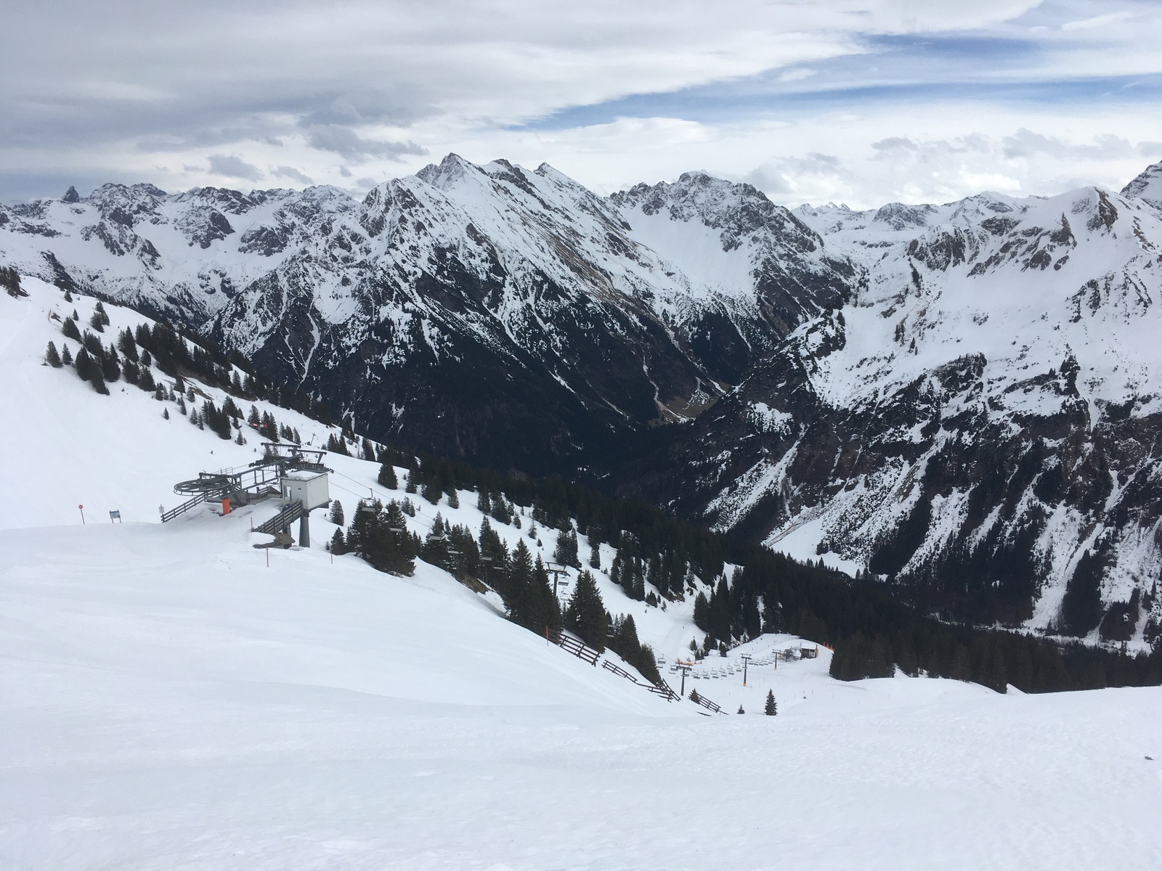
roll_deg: -0.2
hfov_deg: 61.7
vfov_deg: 48.2
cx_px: 581
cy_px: 436
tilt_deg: -12.1
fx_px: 973
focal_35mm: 29
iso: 25
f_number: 2.2
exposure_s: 1/2849
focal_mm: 4.15
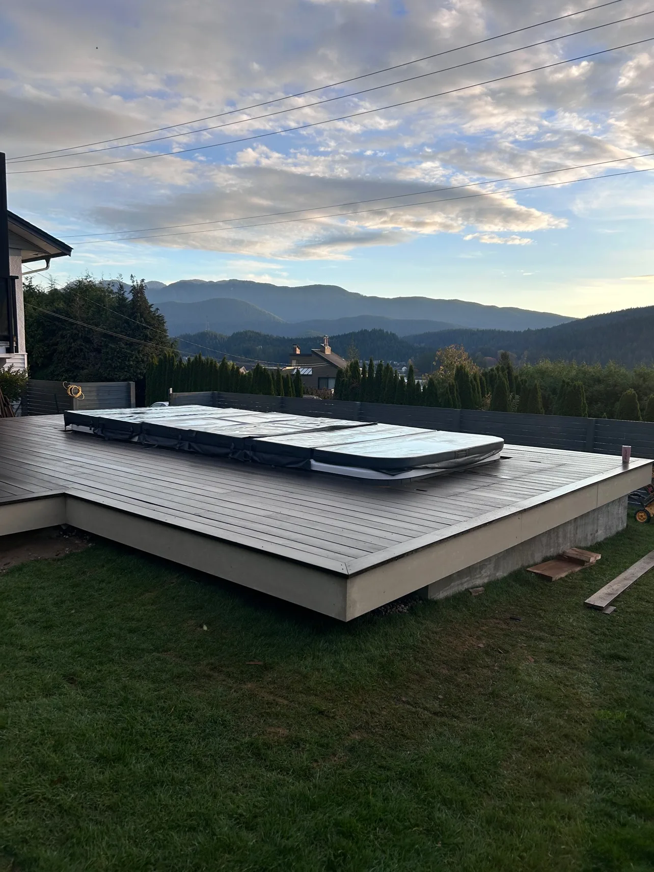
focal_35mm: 26
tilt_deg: -6.8
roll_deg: -0.6
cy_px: 436
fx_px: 655
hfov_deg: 53.1
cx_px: 327
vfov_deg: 67.3
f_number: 1.5
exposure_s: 1/880
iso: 50
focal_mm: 5.7
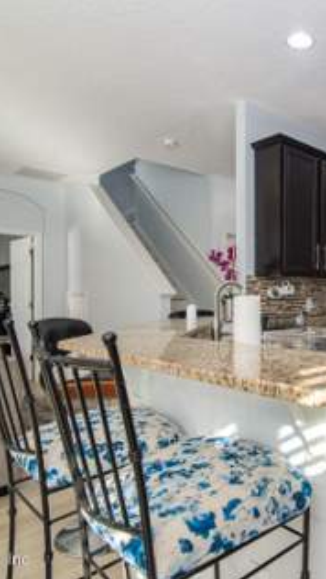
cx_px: 317
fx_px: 414
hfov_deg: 38.7
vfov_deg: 69.8
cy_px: 290
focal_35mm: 27
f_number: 8
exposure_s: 1/10
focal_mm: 17
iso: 200
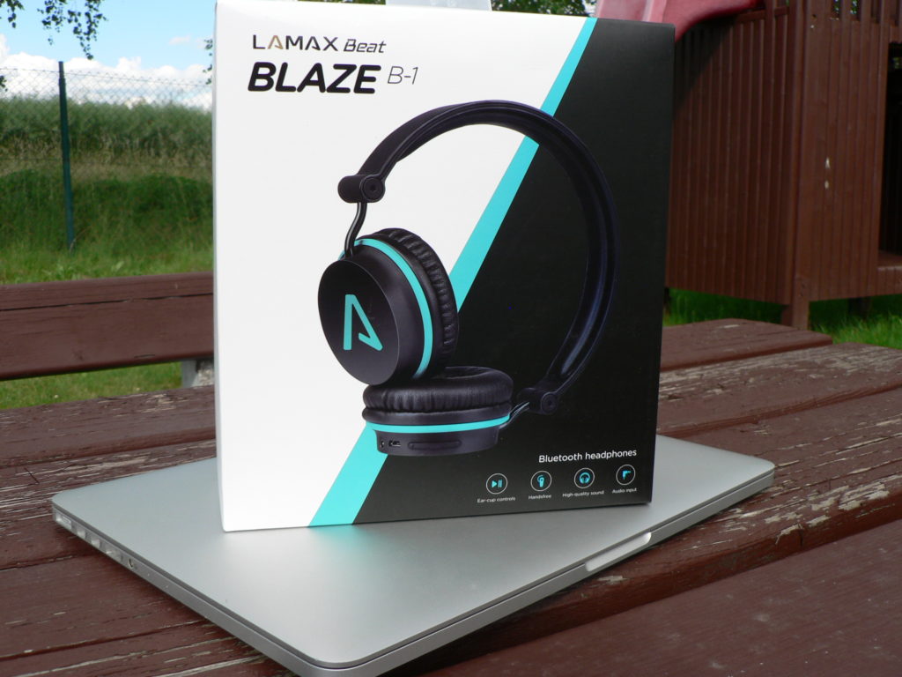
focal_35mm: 36
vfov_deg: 39.7
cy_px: 338
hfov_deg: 51.4
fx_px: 938
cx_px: 451
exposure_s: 1/400
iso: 80
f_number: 4
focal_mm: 6
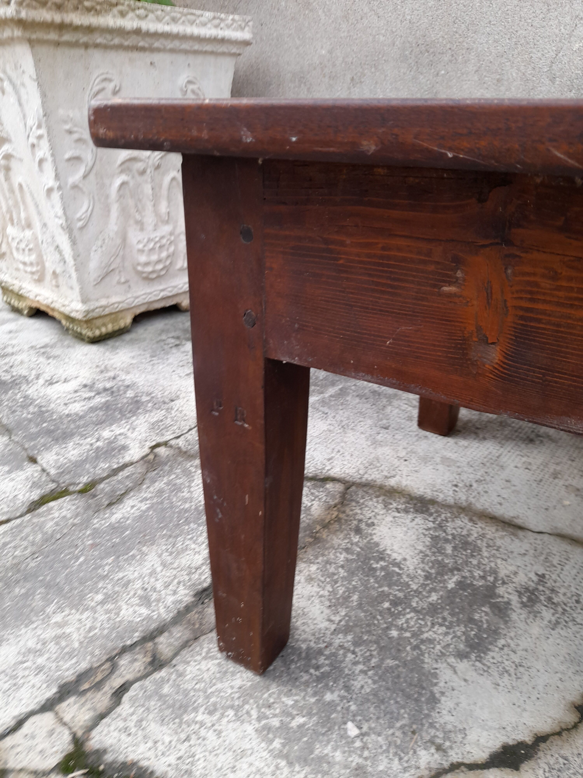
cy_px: 389
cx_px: 292
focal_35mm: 25
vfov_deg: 69.4
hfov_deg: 54.9
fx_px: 561
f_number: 2
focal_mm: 4.6
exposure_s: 1/50
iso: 80
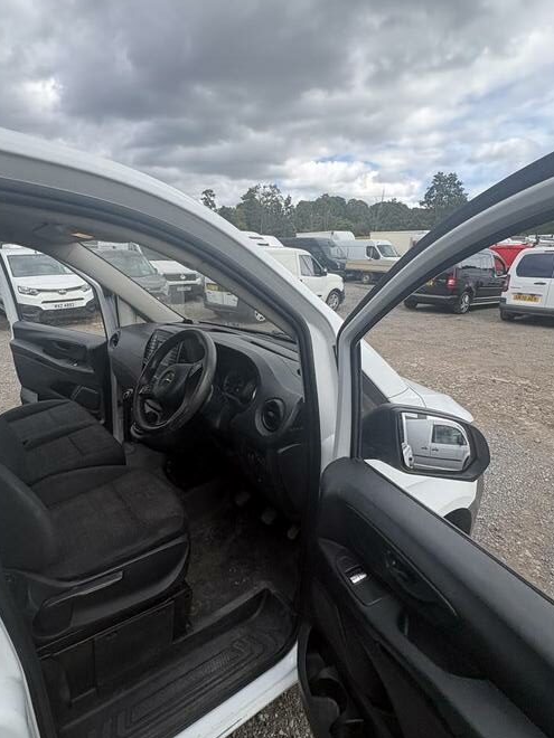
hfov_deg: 68.4
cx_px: 238
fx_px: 405
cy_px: 385
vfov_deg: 84.6
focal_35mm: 19
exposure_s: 1/556
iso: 40
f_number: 2.2
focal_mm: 2.22
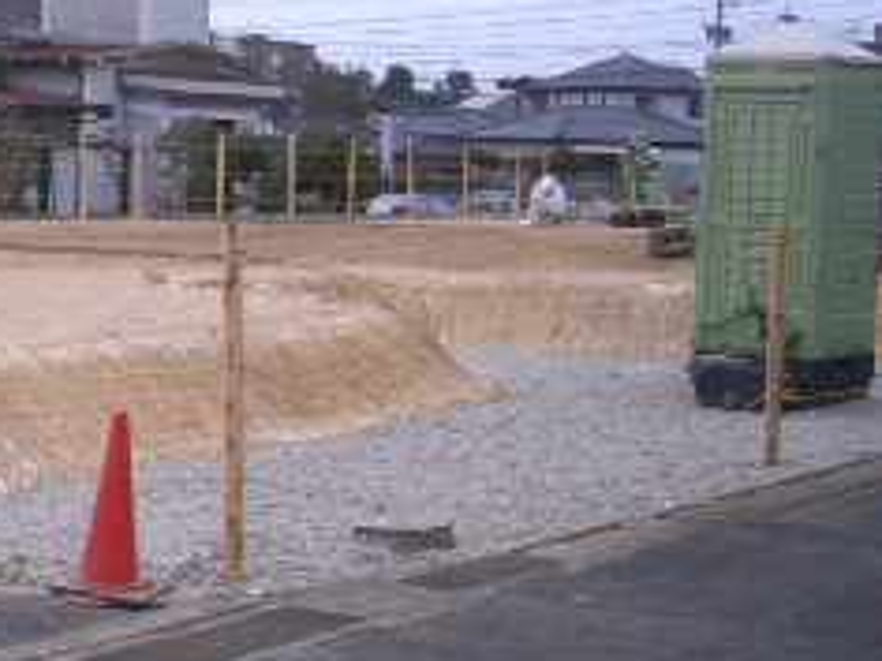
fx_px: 2191
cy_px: 319
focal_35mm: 86
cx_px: -194
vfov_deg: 17.2
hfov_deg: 21.1
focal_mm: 5.8
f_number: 2.6
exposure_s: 1/125
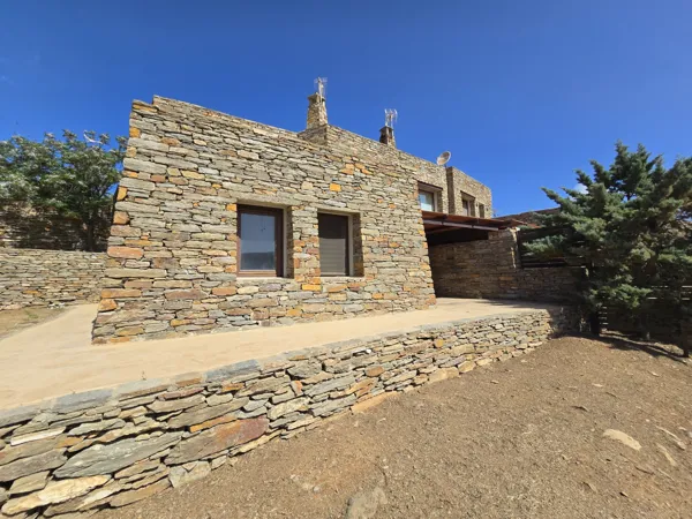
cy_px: 260
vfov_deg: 89.9
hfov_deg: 106.2
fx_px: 260
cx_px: 346
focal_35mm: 13
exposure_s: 1/3042
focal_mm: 2.2
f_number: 2.2
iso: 50
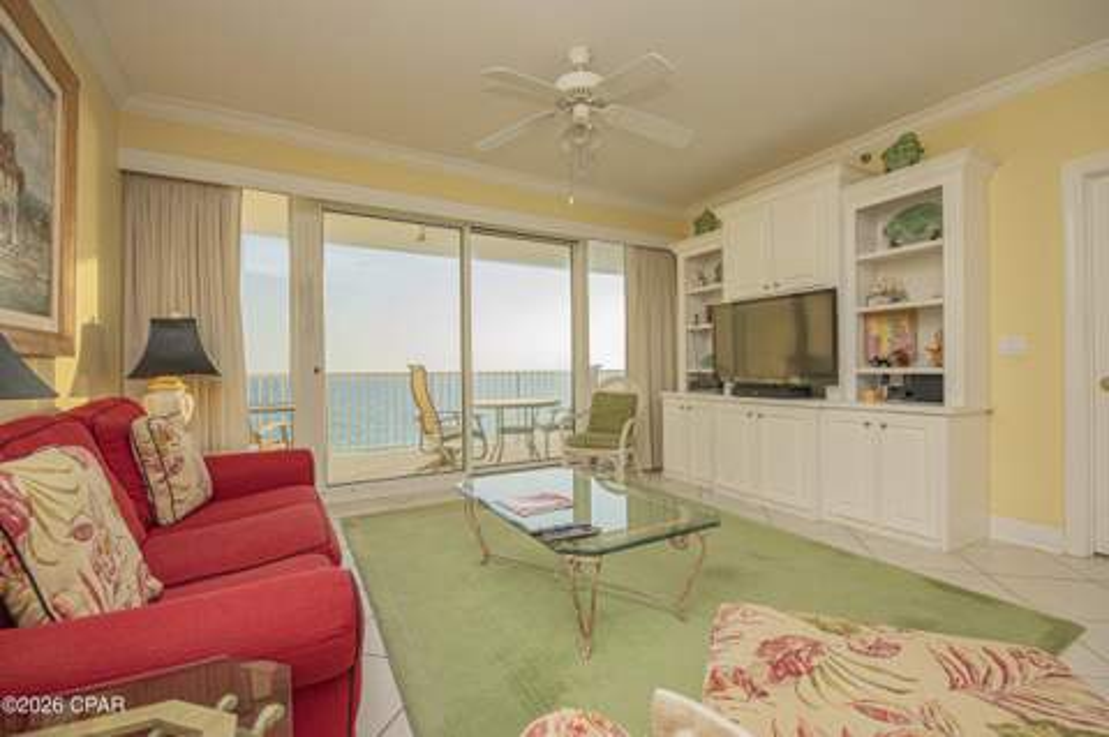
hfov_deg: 100.4
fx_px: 462
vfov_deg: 77.2
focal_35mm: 15
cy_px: 368
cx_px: 554
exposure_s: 1/80
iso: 400
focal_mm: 10
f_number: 10
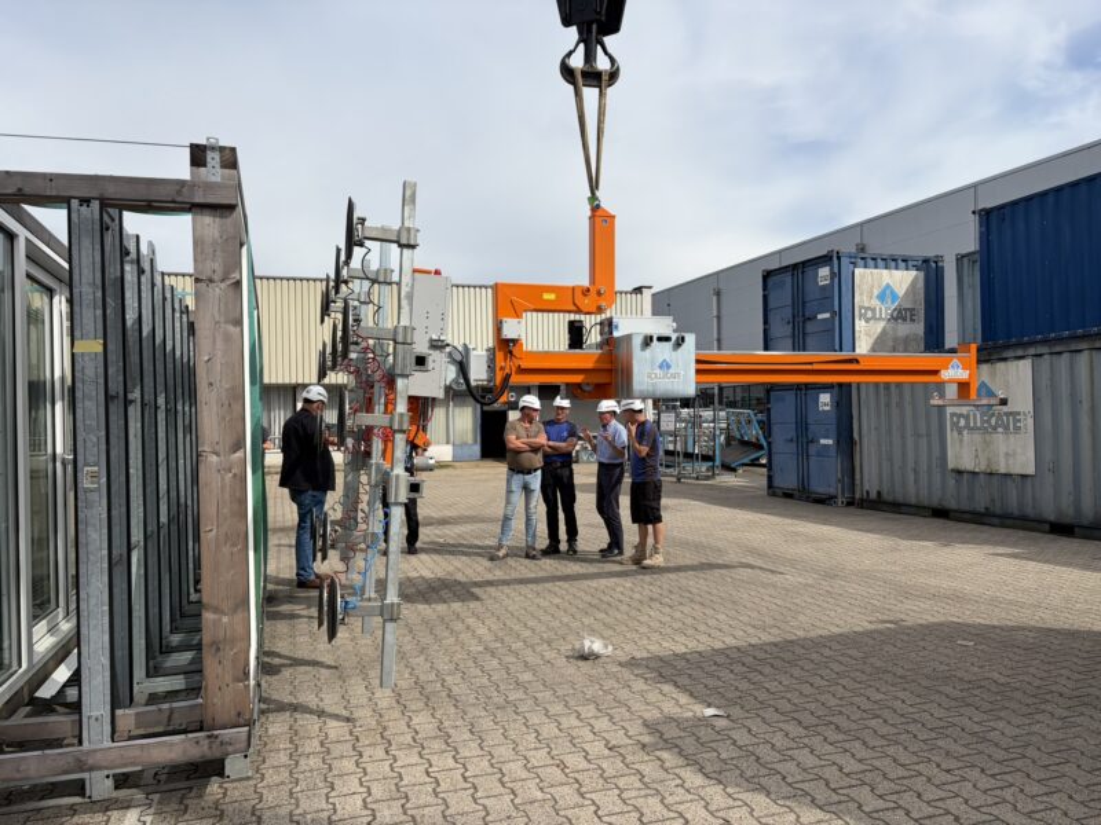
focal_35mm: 26
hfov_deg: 67.3
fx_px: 827
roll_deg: +0.9
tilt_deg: +0.8
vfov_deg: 53.1
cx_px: 550
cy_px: 412
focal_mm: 5.96
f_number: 1.6
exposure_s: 1/5348
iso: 50
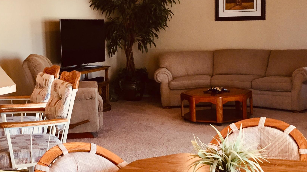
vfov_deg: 20.7
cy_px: 77
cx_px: 133
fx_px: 472
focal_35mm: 58
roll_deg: +2.7
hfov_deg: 36.0
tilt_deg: -5.9
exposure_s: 1/30
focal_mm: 4.15
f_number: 2.2
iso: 100
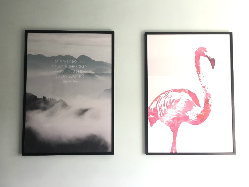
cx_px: 124
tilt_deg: +2.8
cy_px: 94
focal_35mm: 29
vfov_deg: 48.2
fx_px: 209
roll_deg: +0.6
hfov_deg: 61.7
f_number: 2.2
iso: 40
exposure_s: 1/33
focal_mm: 4.15
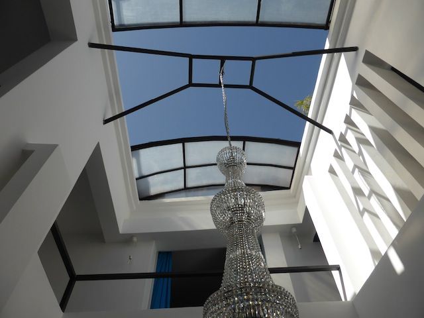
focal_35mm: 25
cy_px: 159
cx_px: 212
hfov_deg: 69.4
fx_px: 306
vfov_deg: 54.9
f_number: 3.3
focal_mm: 4.3
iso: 100
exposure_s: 1/1300
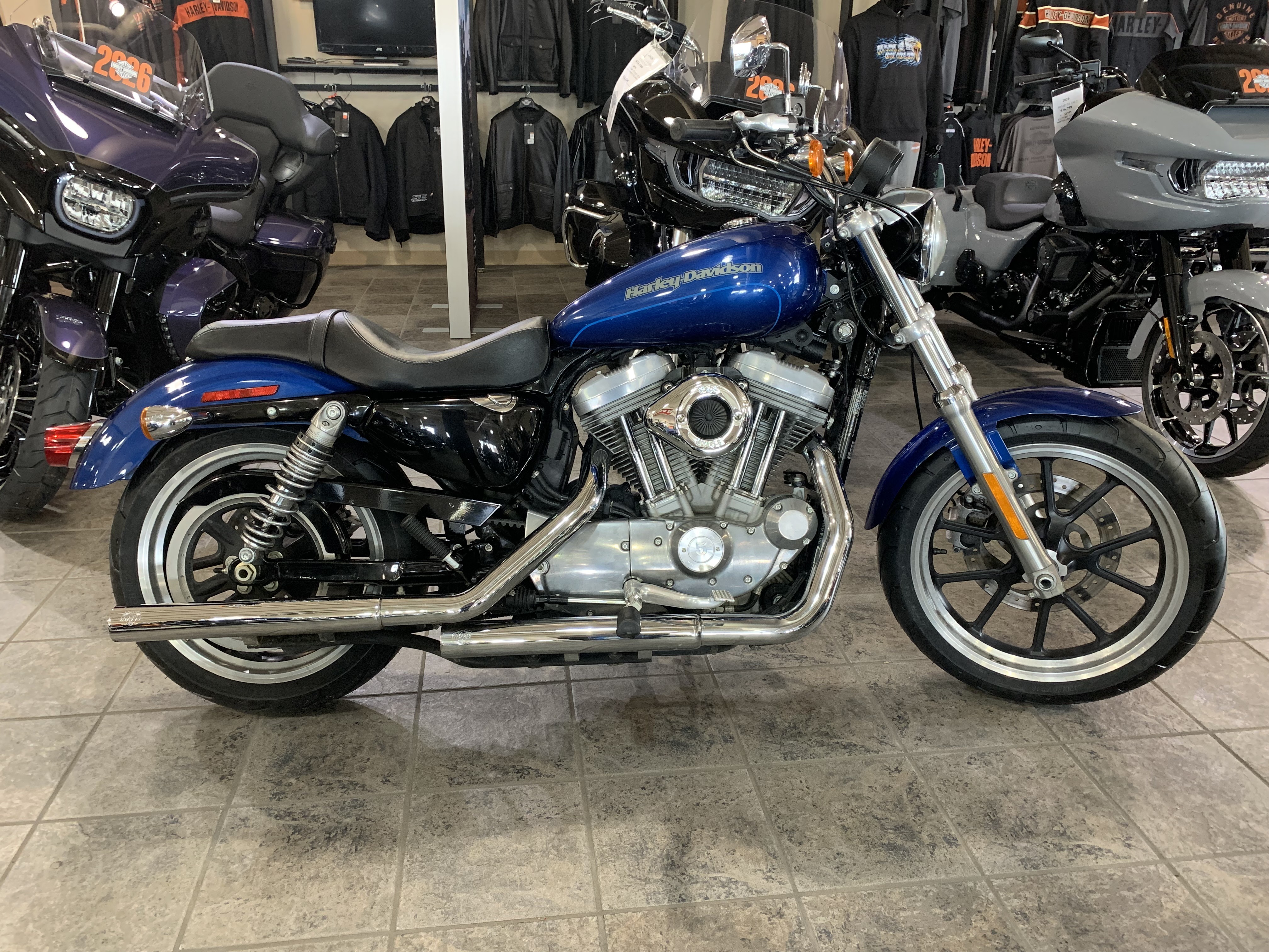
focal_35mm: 26
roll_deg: +0.1
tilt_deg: -22.6
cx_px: 634
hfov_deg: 67.3
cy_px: 476
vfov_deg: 53.1
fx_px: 953
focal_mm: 4.25
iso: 320
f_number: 1.8
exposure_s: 1/60
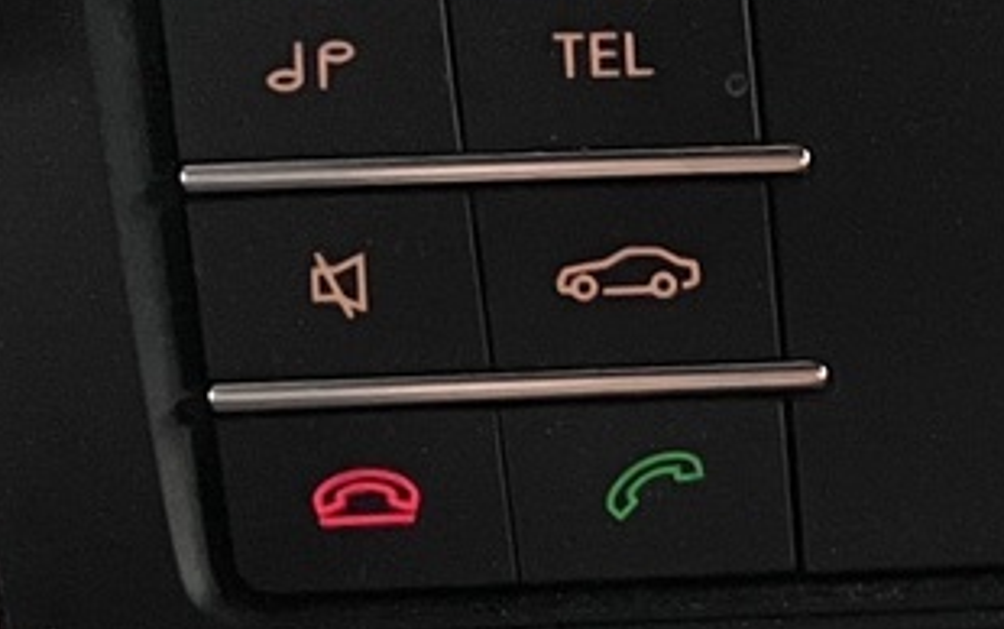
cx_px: 1483
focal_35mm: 138
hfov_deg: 14.2
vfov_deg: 9.4
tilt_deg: -19.4
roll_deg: -1.3
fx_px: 3777
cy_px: 765
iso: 250
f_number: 1.8
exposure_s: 1/33
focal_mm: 3.99
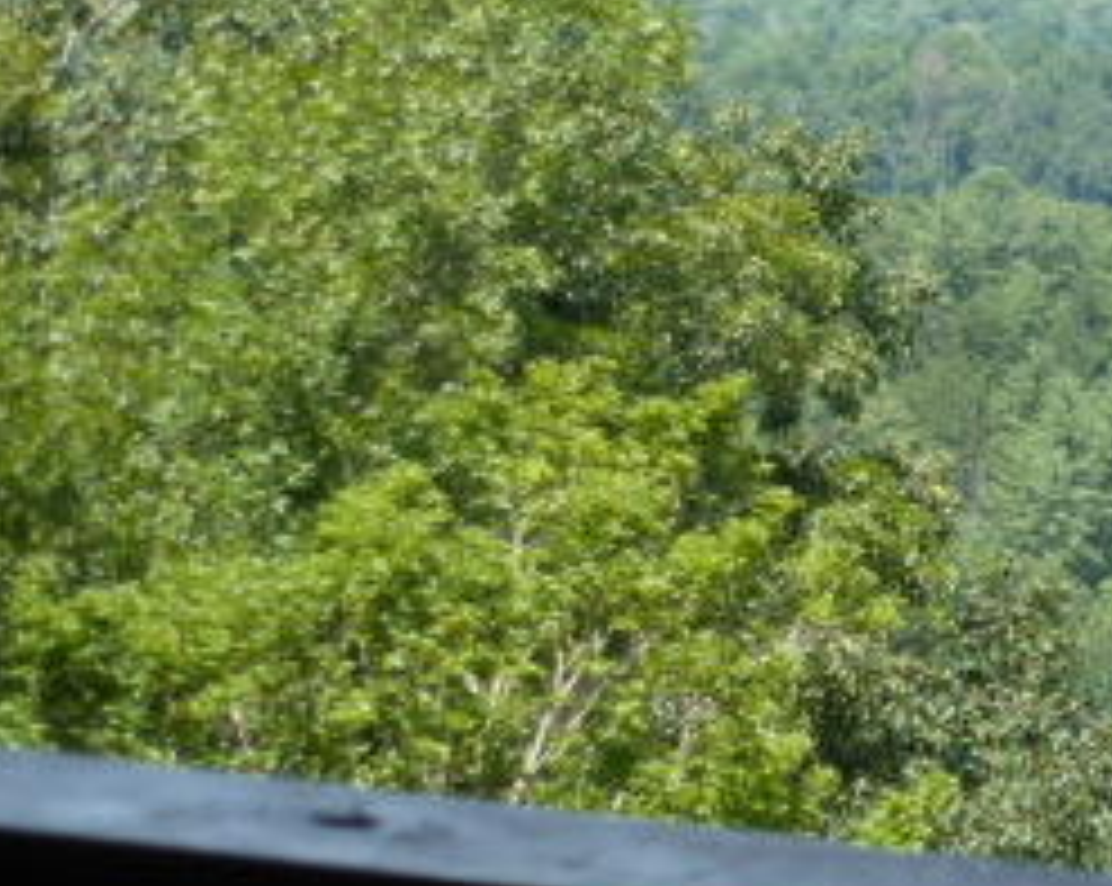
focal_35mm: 243
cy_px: 234
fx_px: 7988
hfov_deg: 7.9
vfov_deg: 6.4
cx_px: 1184
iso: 100
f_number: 5
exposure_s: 1/160
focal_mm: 17.3
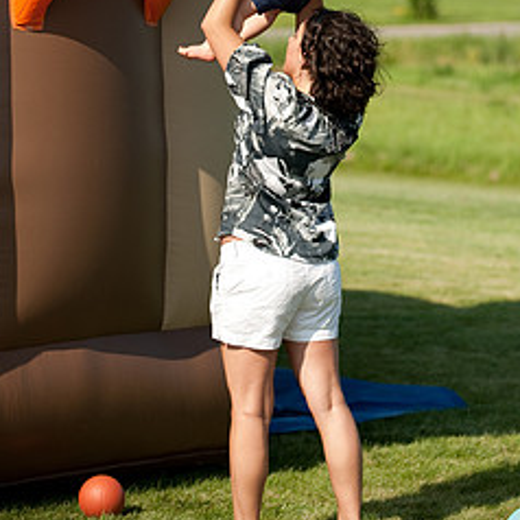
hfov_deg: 10.7
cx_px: 292
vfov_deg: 10.6
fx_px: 2787
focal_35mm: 164
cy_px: 74
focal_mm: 102
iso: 250
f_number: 3.5
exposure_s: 1/4000
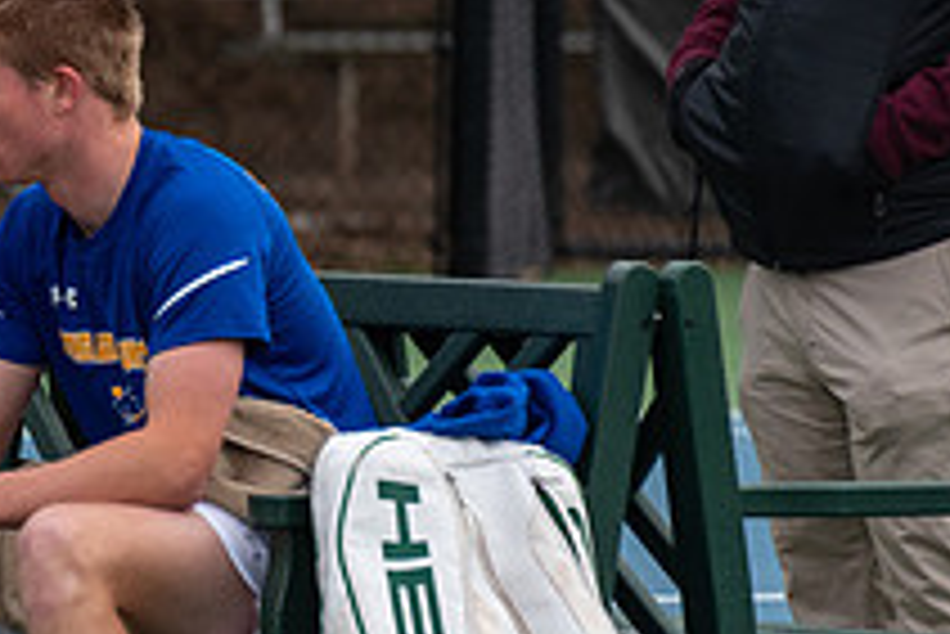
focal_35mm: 824
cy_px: 146
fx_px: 21759
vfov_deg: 1.7
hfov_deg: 2.5
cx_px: -135
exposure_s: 1/1250
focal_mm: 300
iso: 640
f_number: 5.6
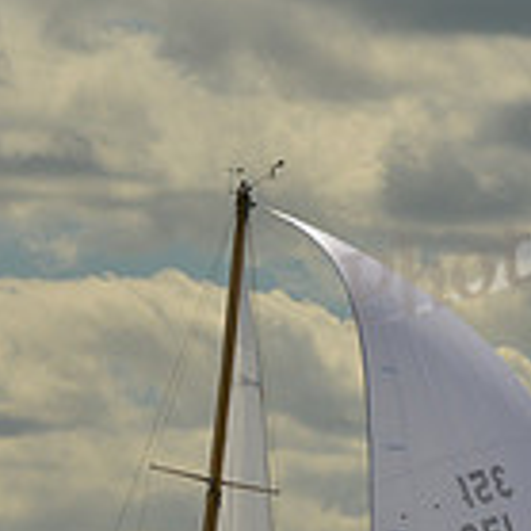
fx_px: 12270
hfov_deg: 2.5
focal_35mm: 707
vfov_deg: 2.5
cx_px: 143
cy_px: 485
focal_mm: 200
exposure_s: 1/1250
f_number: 11
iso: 400
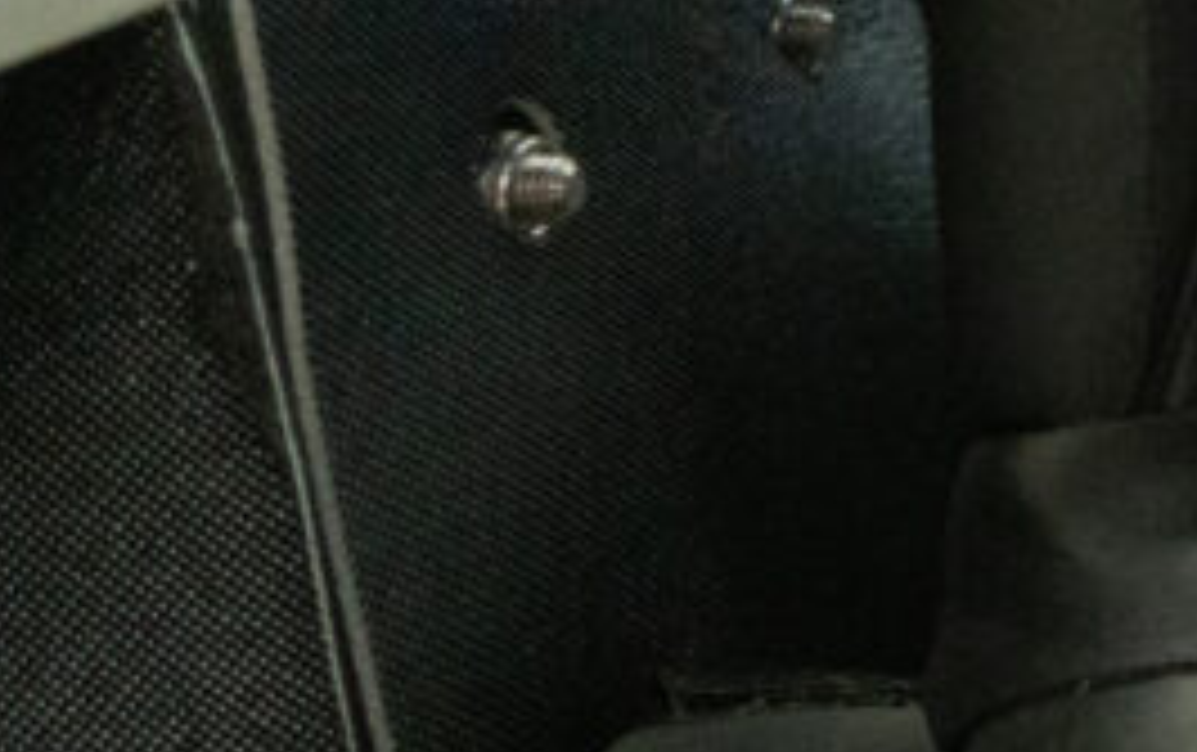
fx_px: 3070
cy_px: -196
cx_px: 2241
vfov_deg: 13.5
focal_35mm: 94
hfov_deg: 17.3
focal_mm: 24
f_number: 4.5
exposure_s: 1/50
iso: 4000
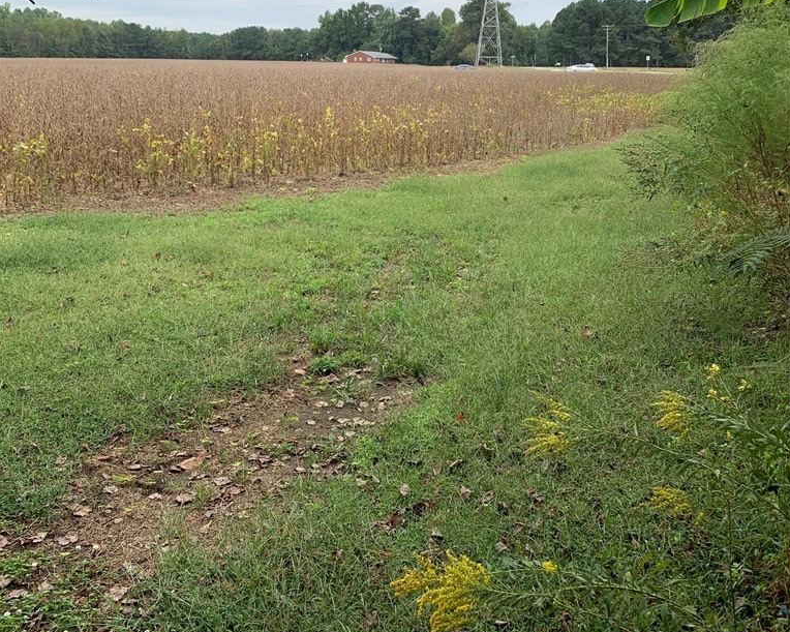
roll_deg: -0.7
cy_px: 192
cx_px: 396
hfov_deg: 52.8
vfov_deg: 42.5
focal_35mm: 34
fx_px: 795
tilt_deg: -8.1
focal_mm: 4.25
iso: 25
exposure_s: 1/502
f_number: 1.8
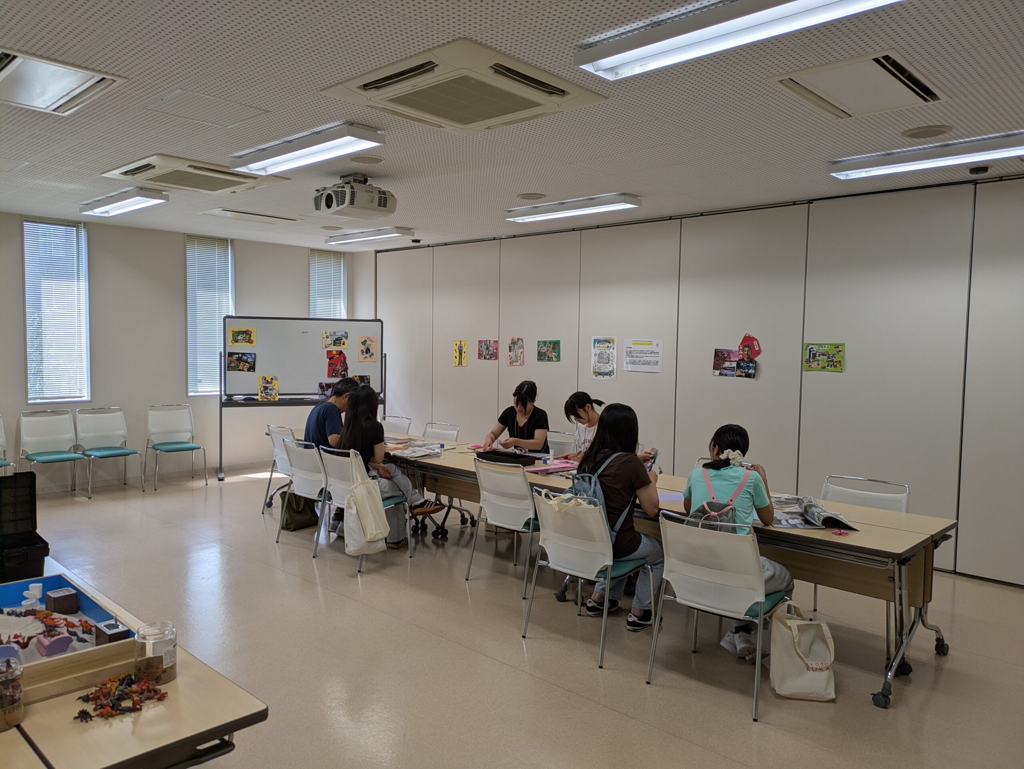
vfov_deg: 54.9
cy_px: 384
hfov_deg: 69.4
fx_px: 740
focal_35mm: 25
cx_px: 512
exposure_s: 1/282
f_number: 1.89
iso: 51
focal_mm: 5.43
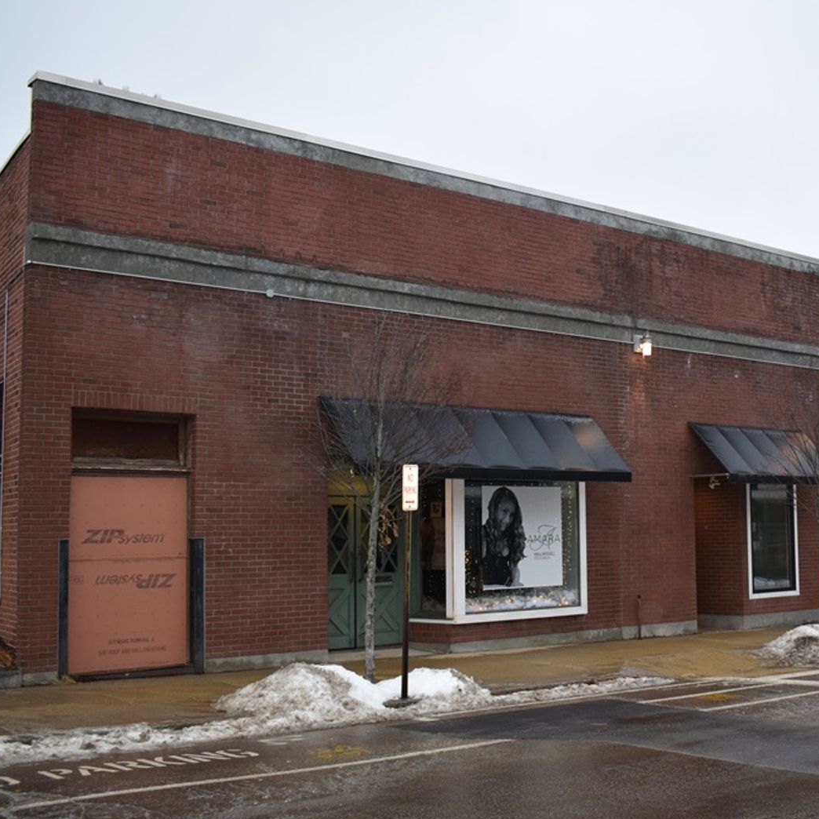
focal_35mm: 43
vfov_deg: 39.2
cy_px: 412
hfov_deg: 38.2
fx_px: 1151
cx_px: 610
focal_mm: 22
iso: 800
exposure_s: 1/100
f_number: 5
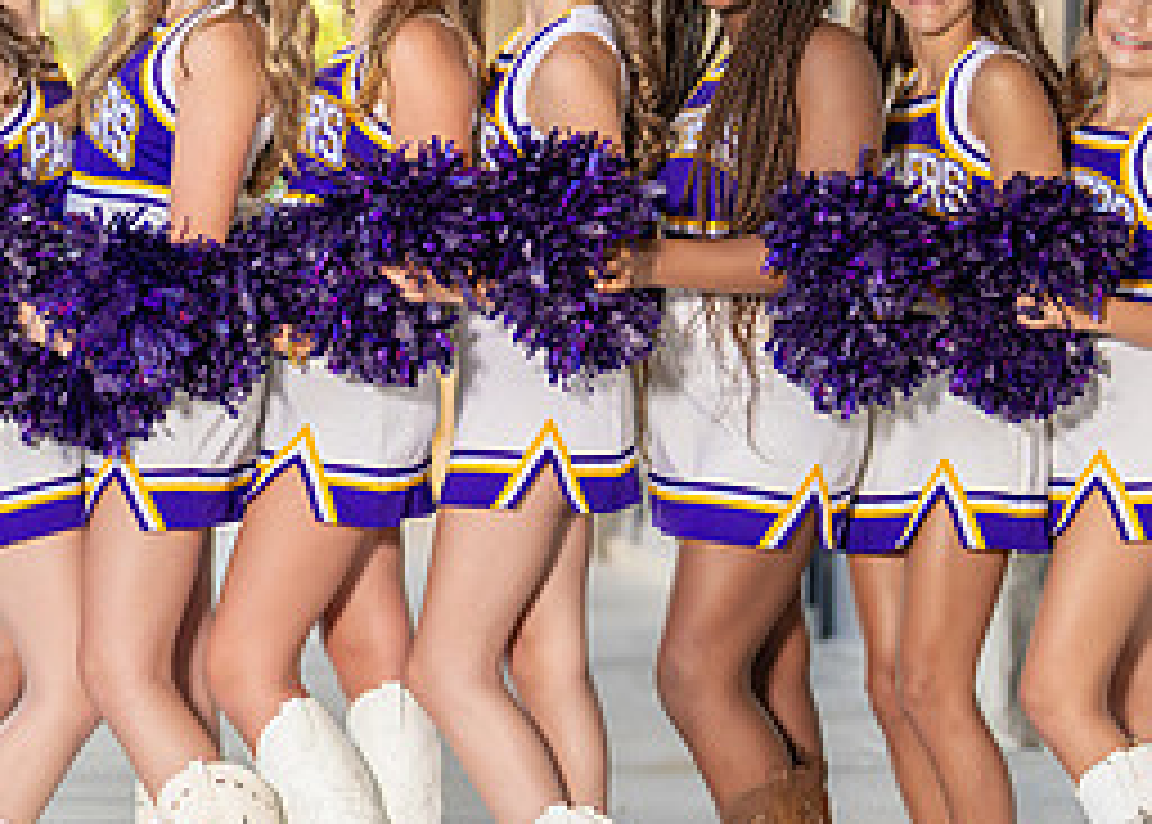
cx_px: 331
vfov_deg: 10.7
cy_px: 364
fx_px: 4385
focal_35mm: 134
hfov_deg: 14.9
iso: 100
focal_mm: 50
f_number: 1.6
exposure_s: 1/400
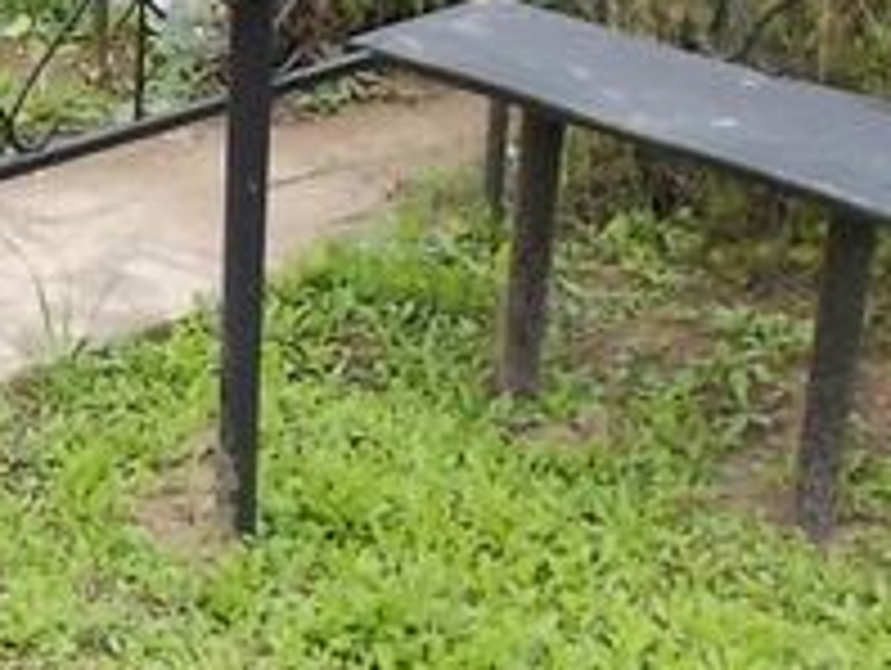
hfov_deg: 18.0
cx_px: -117
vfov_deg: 14.1
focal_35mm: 105
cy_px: 220
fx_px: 2706
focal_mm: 4.6
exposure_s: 1/250
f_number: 3.2
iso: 80
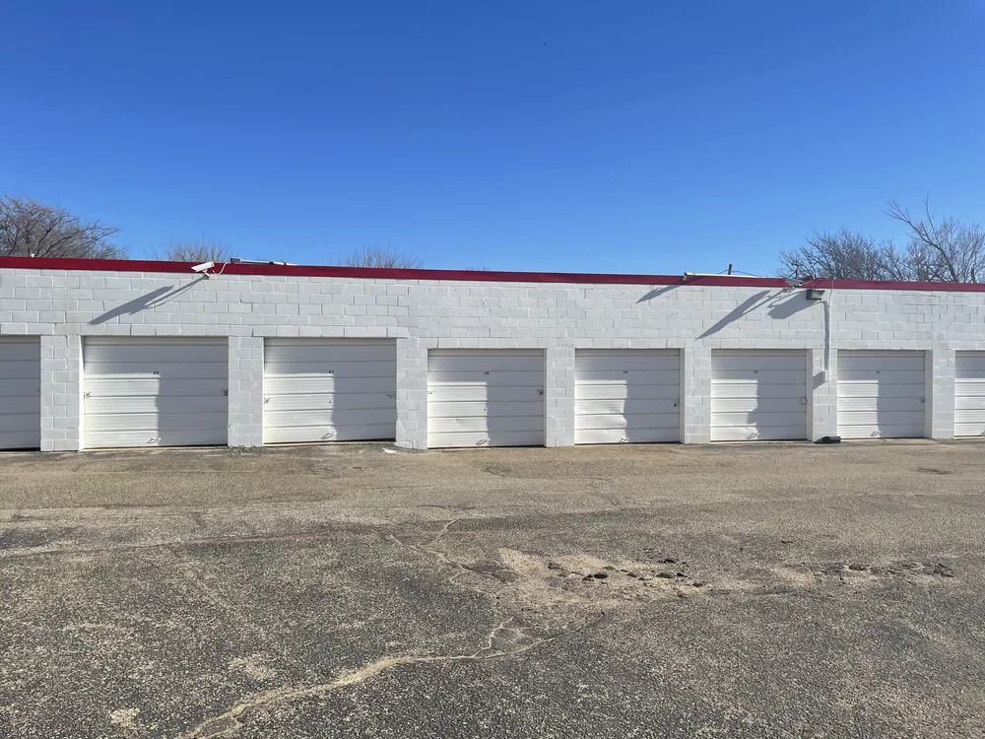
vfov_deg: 53.1
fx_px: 740
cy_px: 370
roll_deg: +0.3
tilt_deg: -0.8
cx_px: 492
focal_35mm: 26
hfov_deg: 67.3
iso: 32
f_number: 1.6
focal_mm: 4.2
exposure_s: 1/4831
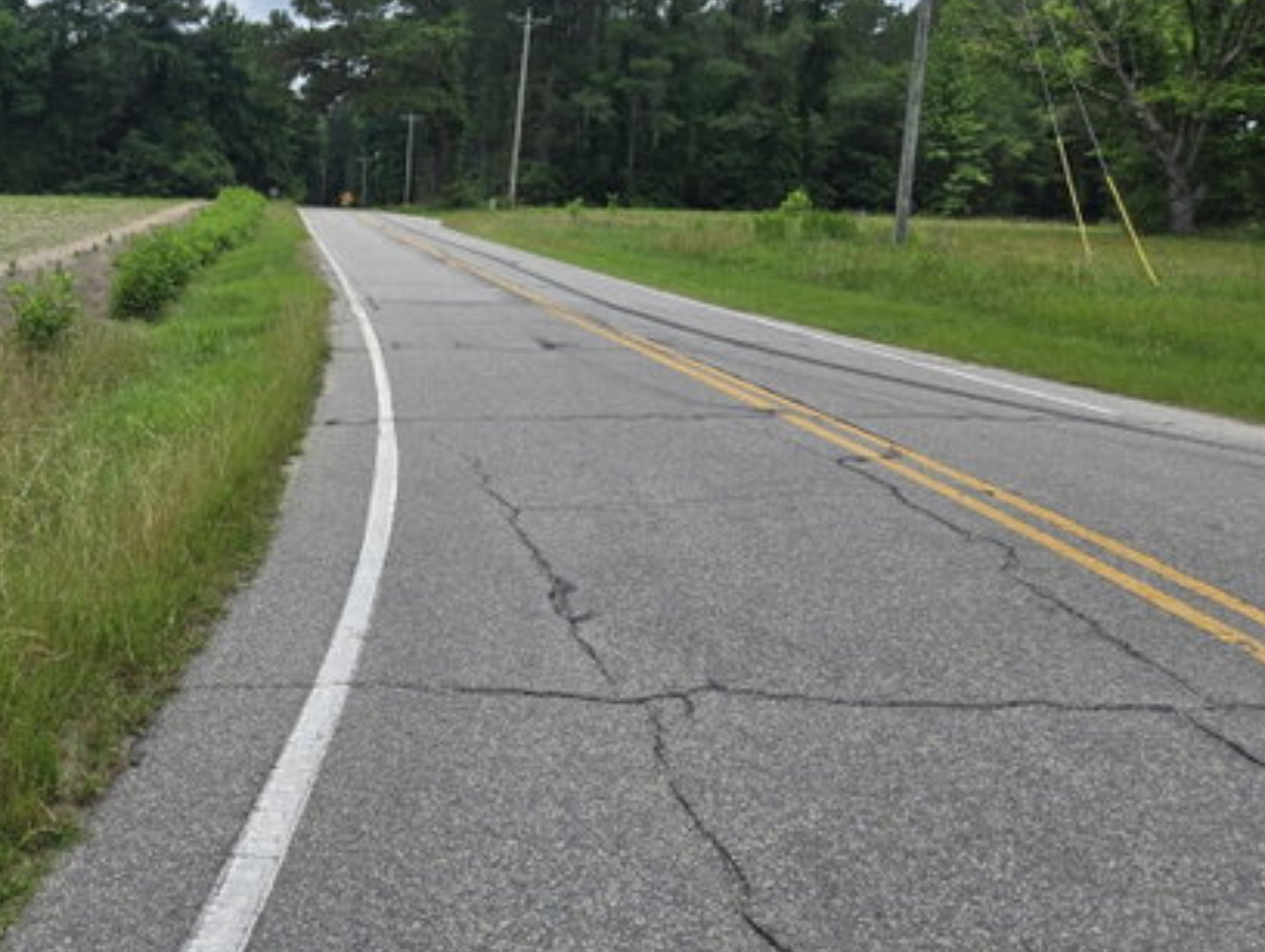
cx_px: 281
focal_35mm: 36
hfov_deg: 48.8
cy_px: 276
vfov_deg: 39.0
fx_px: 1317
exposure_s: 1/1654
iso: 25
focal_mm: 5.4
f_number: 1.8
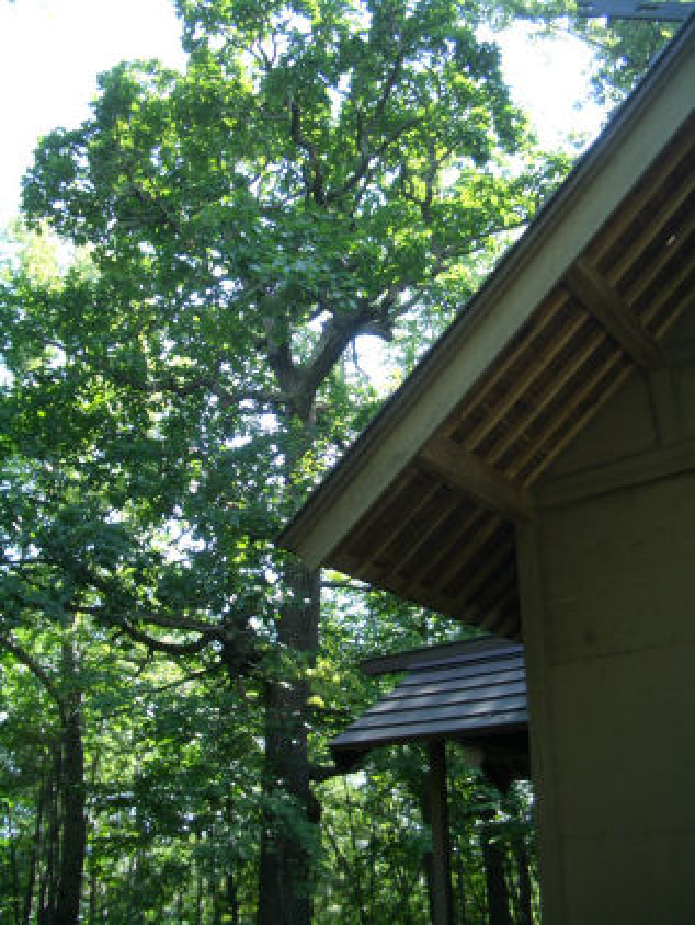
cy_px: 462
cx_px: 348
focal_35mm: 35
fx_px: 936
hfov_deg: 40.7
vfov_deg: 52.6
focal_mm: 5.8
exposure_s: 1/125
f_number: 2.6
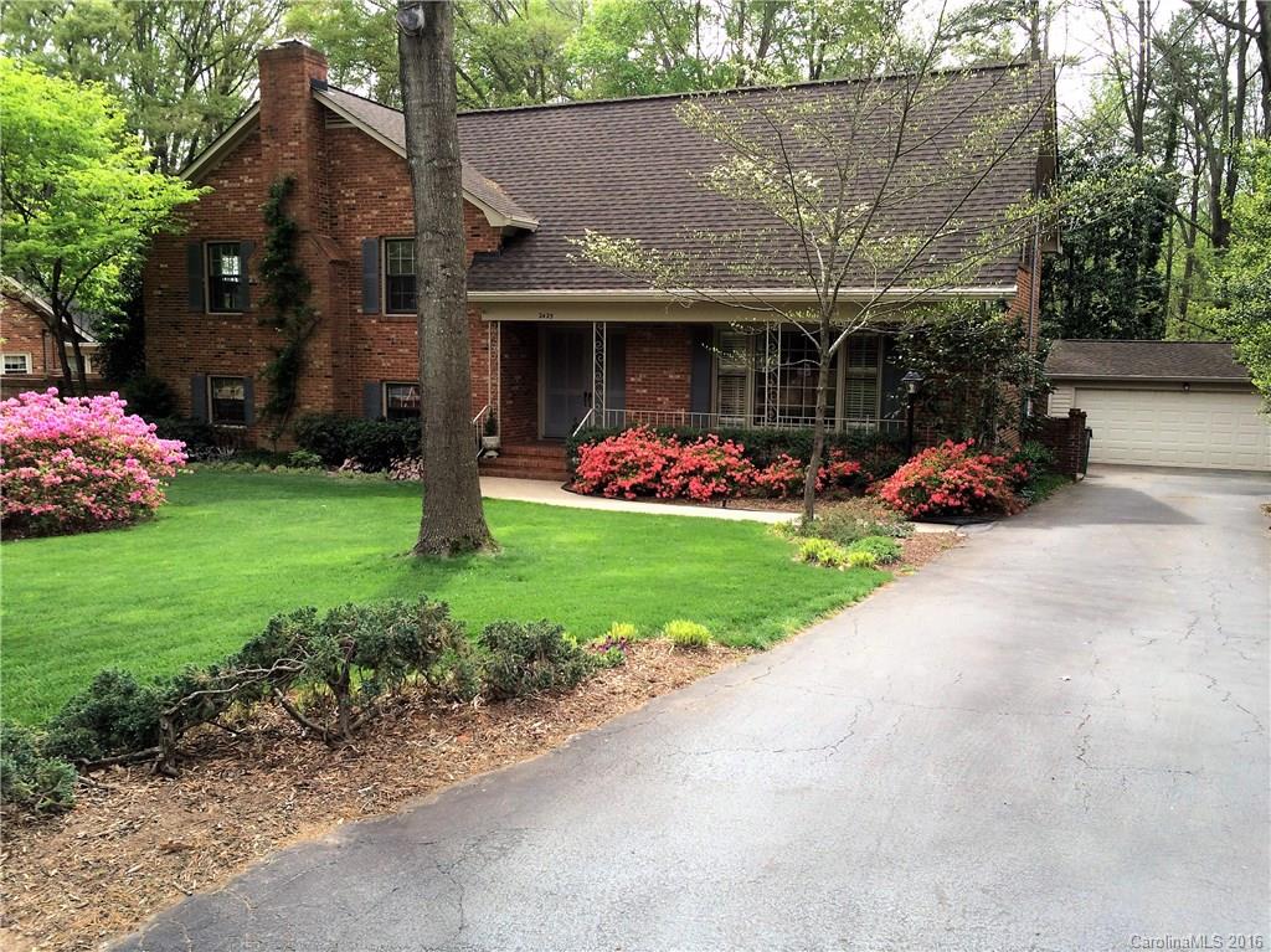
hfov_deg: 61.7
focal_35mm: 29
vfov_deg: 48.2
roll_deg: -2.3
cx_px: 636
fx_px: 1064
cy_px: 476
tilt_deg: -8.6
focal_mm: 4.15
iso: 32
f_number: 2.2
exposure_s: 1/507
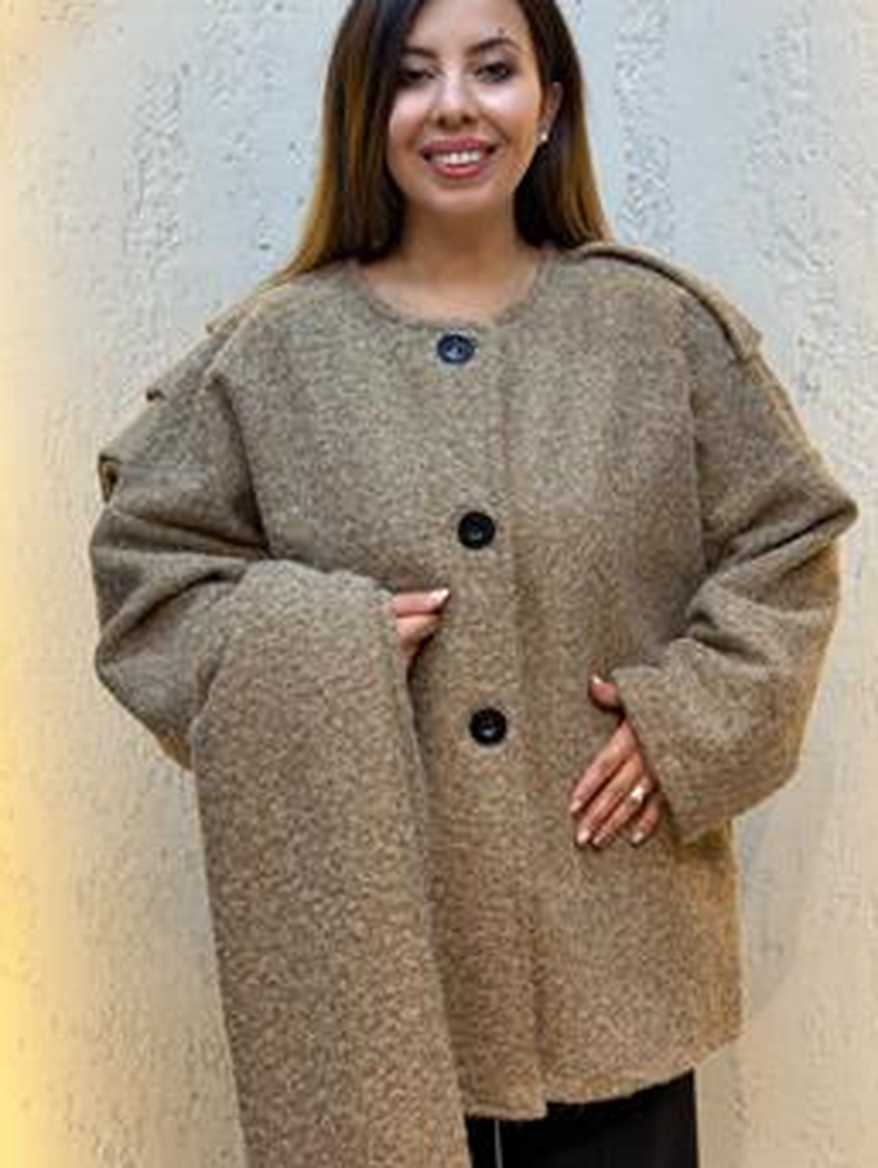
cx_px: 461
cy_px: 569
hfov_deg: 25.3
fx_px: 1959
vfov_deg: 33.2
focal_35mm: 58
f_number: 1.78
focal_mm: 6.76
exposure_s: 1/100
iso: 125
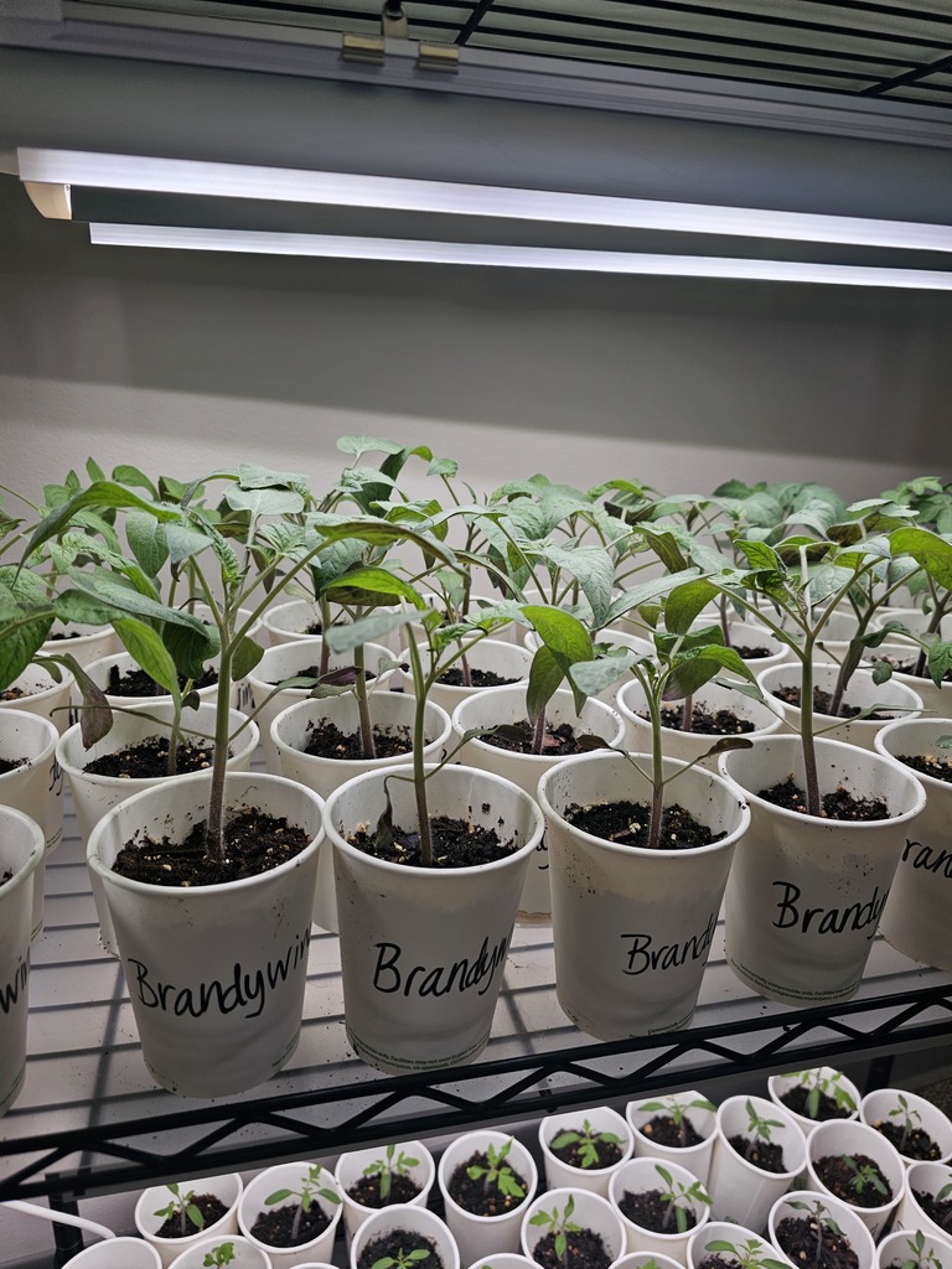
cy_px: 634
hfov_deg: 58.9
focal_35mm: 23
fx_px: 843
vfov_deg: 73.9
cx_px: 476
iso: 10
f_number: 1.7
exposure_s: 1/136
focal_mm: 6.3
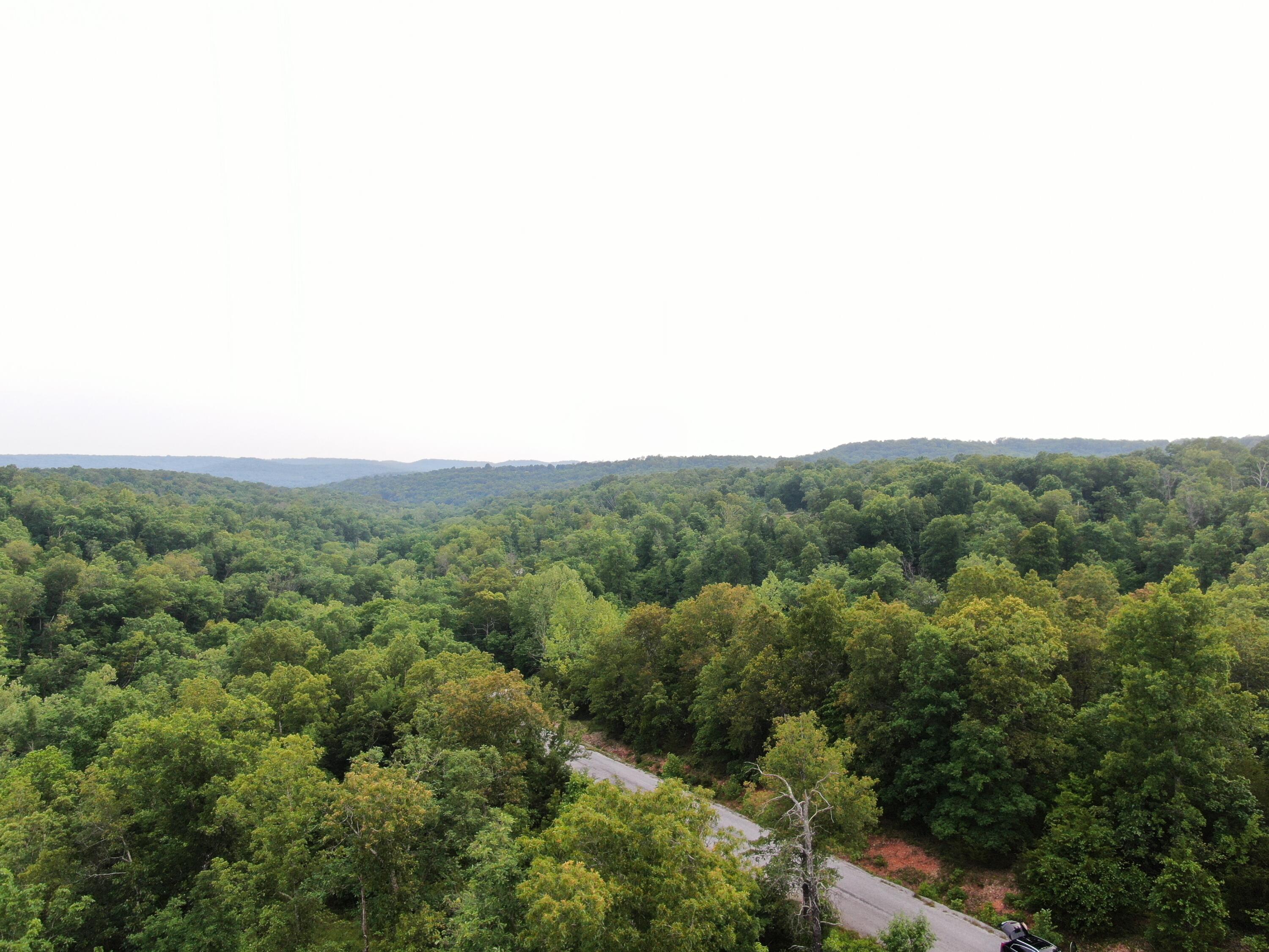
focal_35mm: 24
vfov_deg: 56.8
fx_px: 880
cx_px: 634
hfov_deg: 71.6
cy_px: 476
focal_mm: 4.39
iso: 100
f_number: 2.8
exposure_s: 1/240
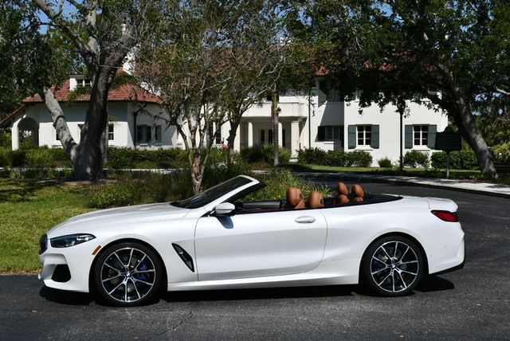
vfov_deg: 24.2
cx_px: 255
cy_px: 170
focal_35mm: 56
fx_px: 794
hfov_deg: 35.6
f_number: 10
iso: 100
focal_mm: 28
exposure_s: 1/400
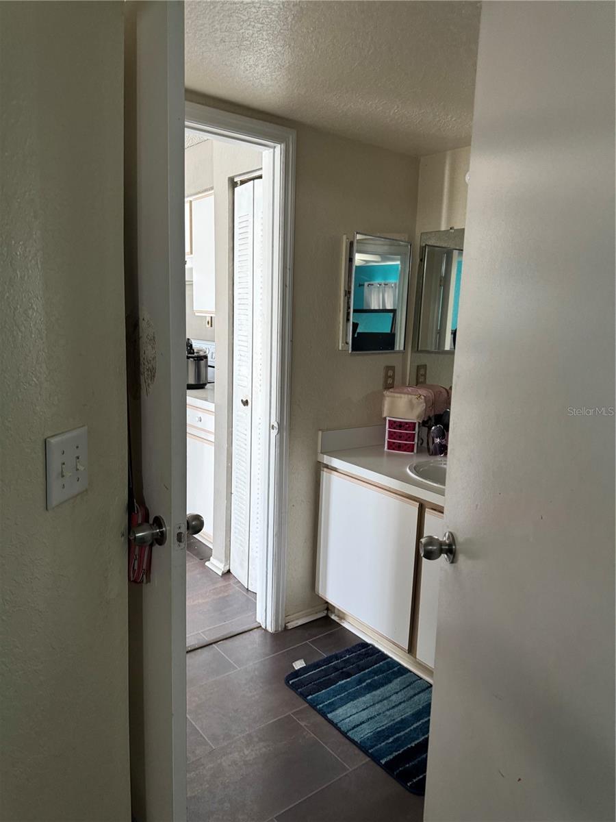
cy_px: 411
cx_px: 308
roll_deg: -2.5
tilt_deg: -12.2
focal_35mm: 24
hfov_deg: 56.8
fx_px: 569
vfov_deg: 71.6
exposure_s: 1/60
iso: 320
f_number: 1.78
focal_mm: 6.76
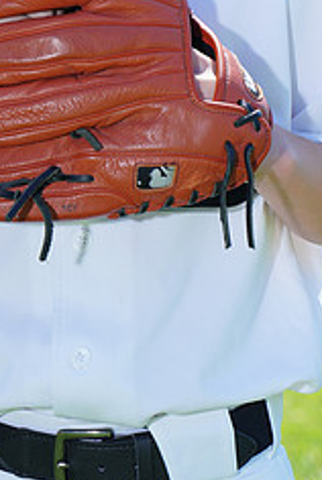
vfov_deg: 4.2
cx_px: 93
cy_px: -89
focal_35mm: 484
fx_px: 6474
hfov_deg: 2.8
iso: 200
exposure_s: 1/250
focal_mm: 197
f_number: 9
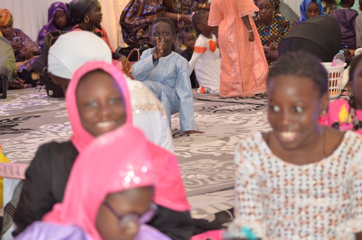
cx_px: 181
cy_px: 120
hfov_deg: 19.5
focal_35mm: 105
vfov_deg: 13.0
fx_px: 1054
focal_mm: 70
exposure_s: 1/50
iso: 640
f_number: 4
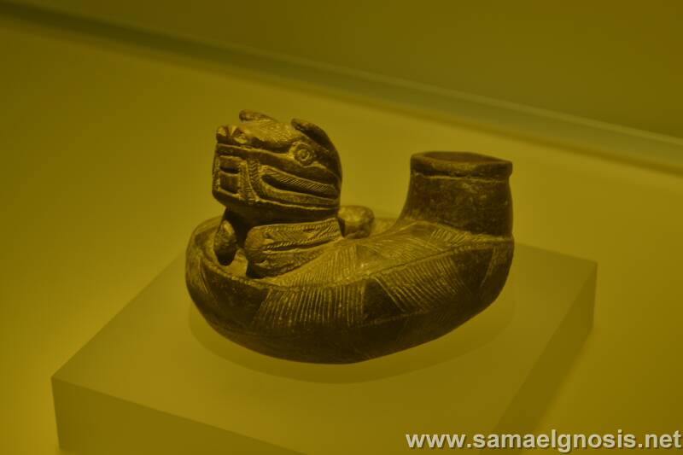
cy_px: 228
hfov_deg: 24.6
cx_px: 342
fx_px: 1565
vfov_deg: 16.5
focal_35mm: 82
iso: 100
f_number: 5.6
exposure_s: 1/10
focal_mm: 55
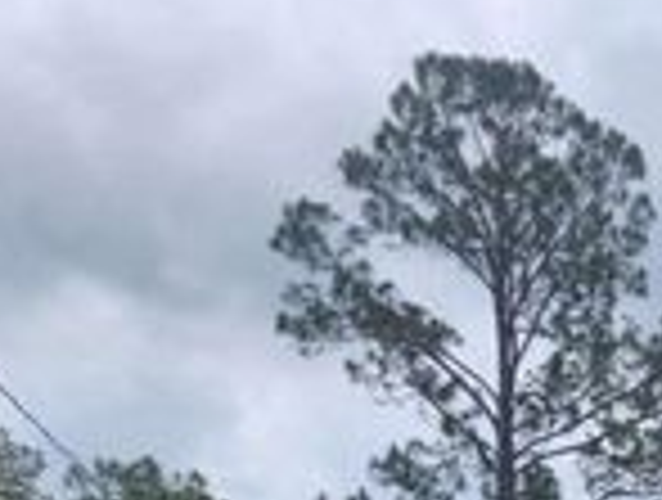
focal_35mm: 78
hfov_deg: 22.1
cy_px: 700
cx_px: 887
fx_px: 1495
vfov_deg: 17.5
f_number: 1.8
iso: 12
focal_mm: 6.4
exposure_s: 1/1659
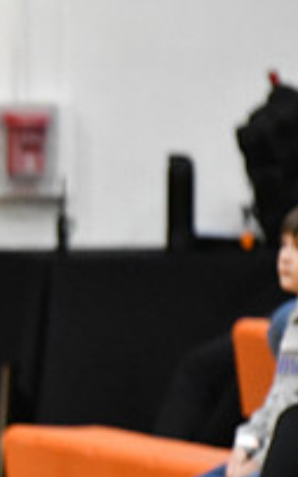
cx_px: -378
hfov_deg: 1.5
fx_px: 11323
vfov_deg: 2.4
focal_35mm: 872
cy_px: 321
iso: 5000
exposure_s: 1/800
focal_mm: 200
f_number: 2.8
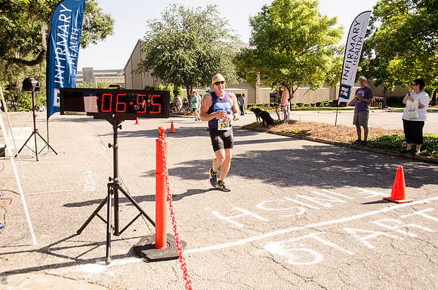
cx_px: 219
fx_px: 328
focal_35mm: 27
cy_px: 145
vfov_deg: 47.7
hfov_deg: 67.5
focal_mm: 18
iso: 640
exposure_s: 1/1600
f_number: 5
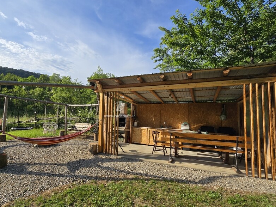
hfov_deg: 90.5
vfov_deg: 74.7
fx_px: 136
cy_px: 105
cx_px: 119
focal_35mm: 17
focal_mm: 2.2
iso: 50
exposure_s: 1/2157
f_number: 2.2
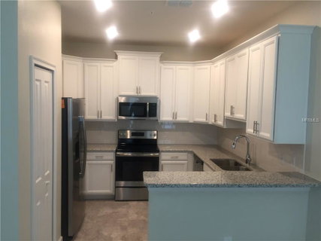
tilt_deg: -2.7
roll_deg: -2.1
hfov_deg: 61.7
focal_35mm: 29
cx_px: 160
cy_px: 120
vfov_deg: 48.2
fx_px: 269
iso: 40
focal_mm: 4.15
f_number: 2.2
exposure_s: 1/30
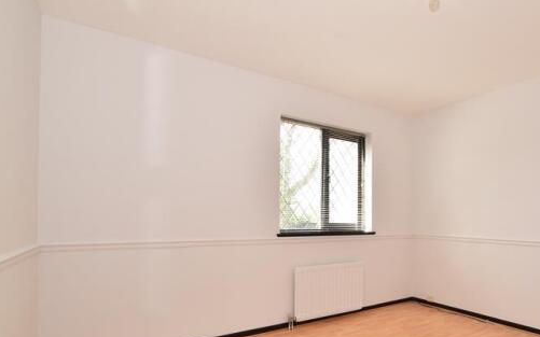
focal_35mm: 20
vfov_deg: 58.7
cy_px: 216
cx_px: 334
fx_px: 294
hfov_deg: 83.6
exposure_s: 1/20
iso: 400
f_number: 11
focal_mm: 10
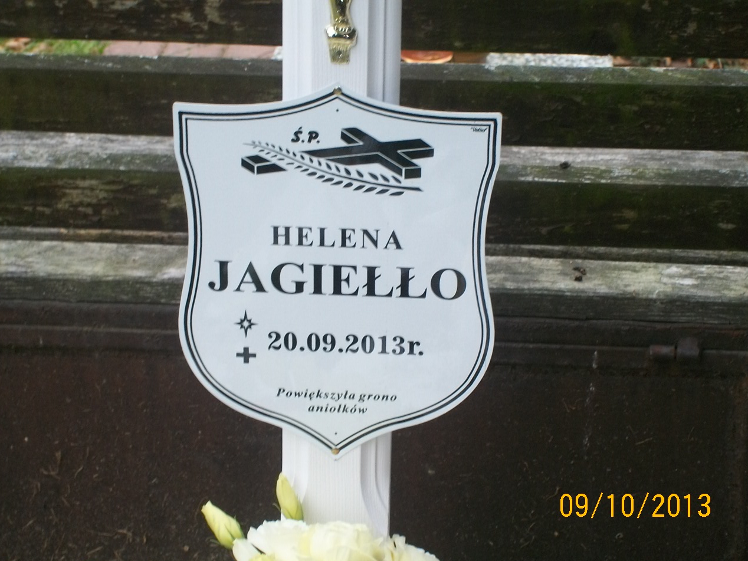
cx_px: 372
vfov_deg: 13.6
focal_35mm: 109
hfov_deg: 18.0
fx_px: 2355
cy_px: 283
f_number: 4.8
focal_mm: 18
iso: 80
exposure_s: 1/80
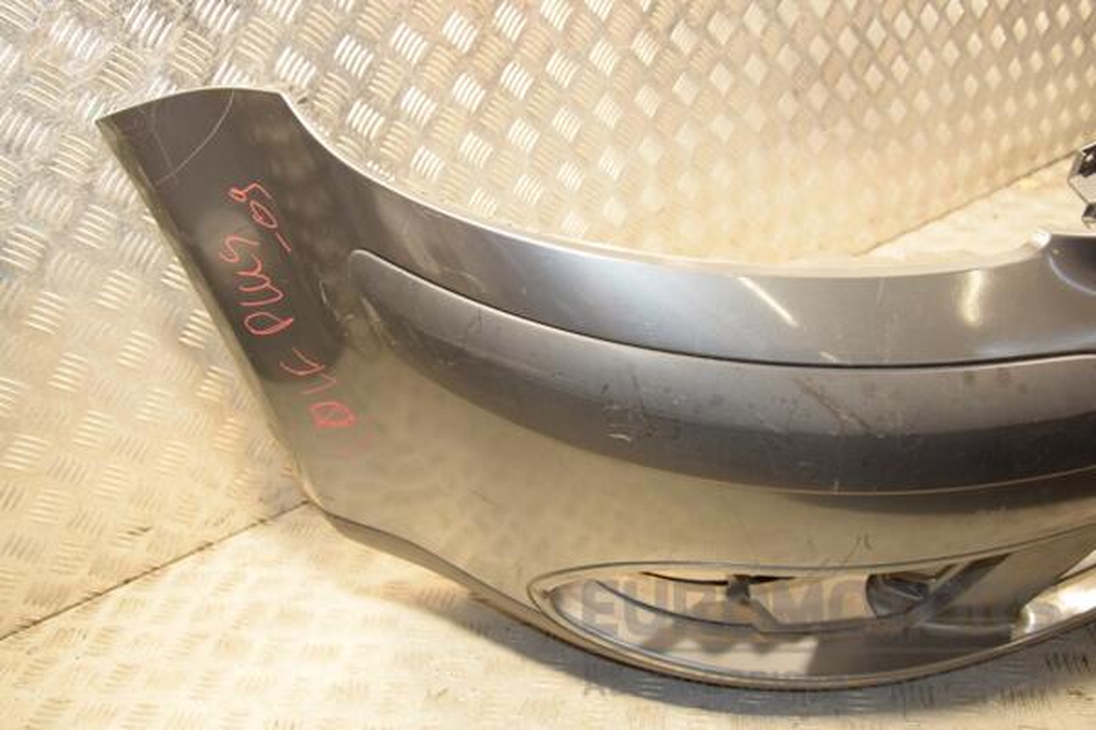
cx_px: 548
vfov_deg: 40.0
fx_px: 1005
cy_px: 365
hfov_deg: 57.2
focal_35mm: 33
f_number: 5
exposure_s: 1/125
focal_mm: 22
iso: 800
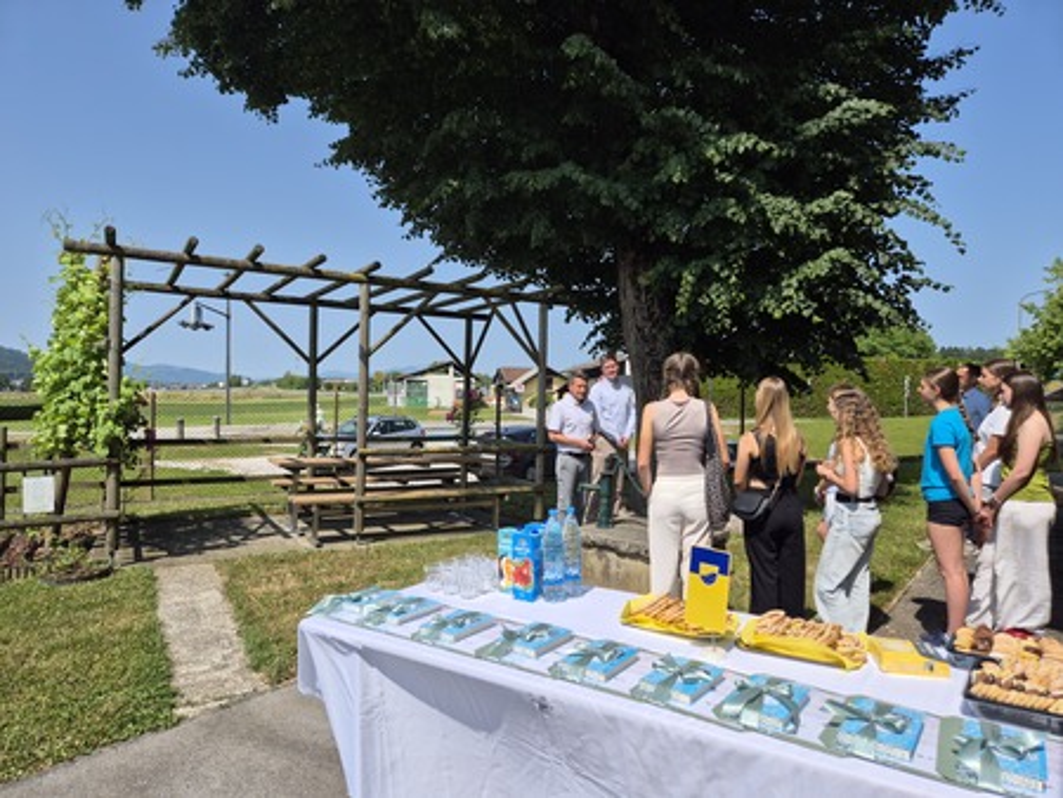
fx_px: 707
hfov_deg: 73.9
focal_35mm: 23
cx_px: 532
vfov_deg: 58.9
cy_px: 399
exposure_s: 1/2152
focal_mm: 5.4
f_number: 1.8
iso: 25
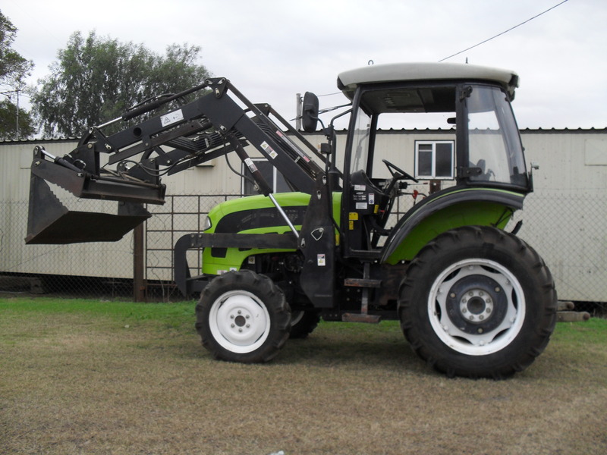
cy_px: 228
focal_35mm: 35
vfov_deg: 40.7
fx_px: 614
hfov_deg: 52.6
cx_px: 304
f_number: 3.2
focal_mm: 6.3
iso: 100
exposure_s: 1/60
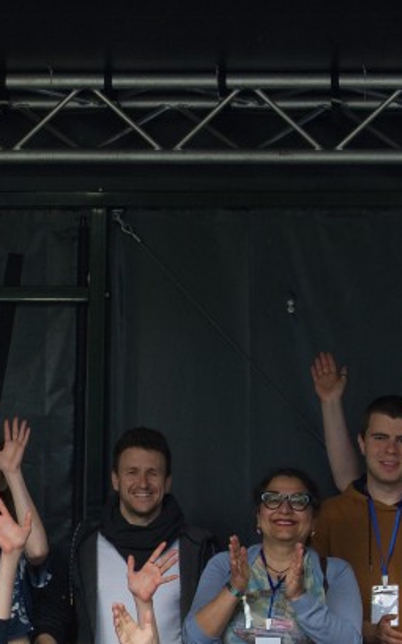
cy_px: 571
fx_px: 5890
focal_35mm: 336
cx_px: -156
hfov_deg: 3.9
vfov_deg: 6.2
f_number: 4
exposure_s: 1/500
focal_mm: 70
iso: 500
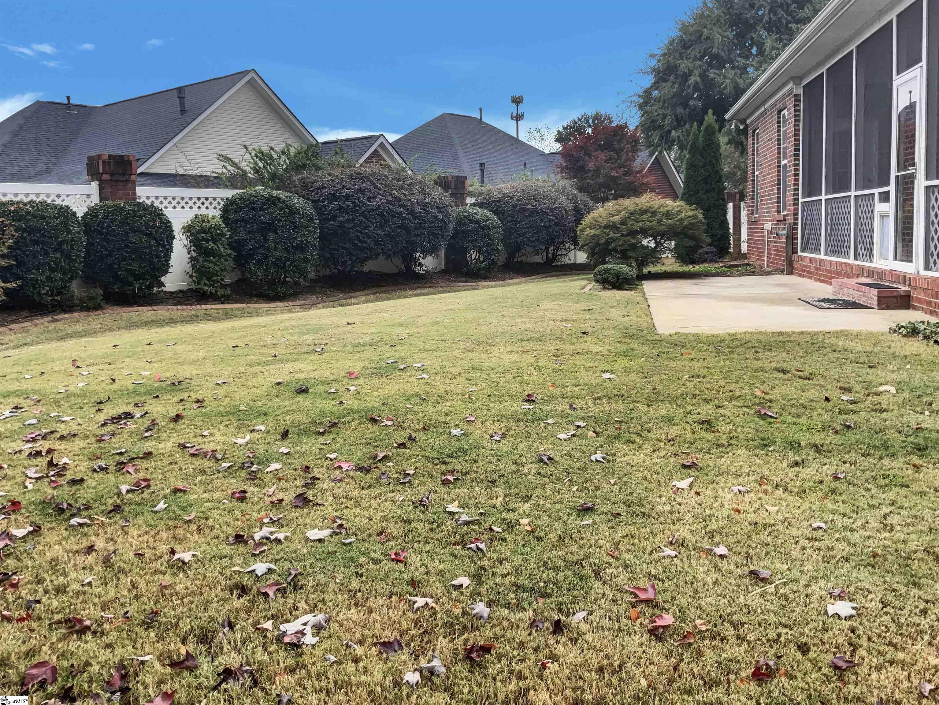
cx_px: 470
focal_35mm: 29
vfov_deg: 48.2
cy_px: 352
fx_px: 787
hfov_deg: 61.6
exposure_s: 1/280
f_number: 1.8
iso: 16
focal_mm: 3
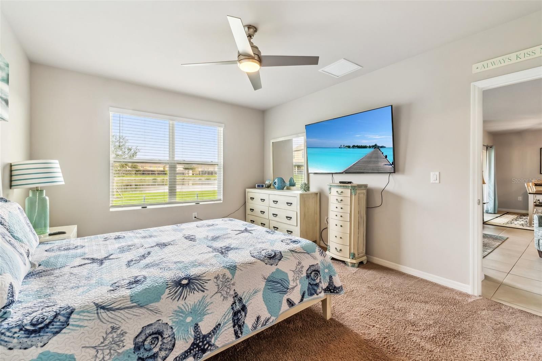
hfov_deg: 100.4
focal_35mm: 15
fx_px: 226
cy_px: 180
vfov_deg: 77.3
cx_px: 271
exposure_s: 1/15
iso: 250
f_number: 8
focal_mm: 10
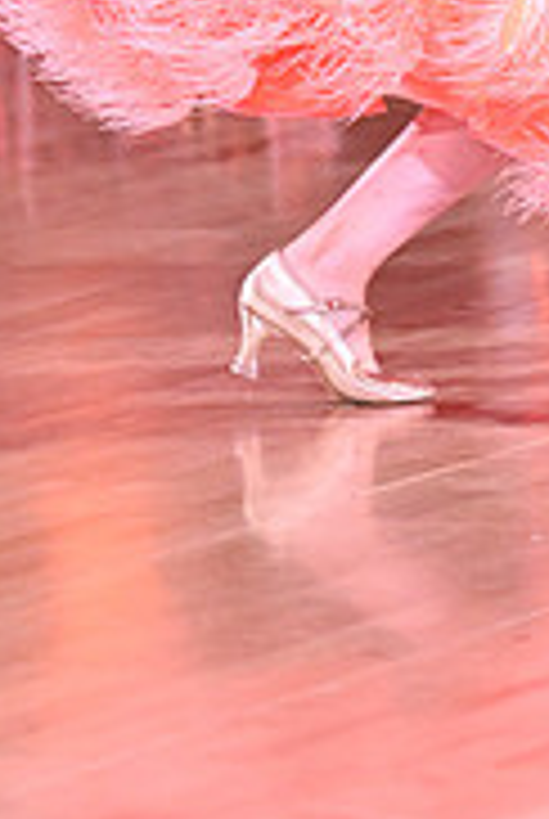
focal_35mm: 637
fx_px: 14515
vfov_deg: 3.2
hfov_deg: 2.2
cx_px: 646
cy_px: -266
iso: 5000
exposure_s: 1/400
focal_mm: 200
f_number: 4.5
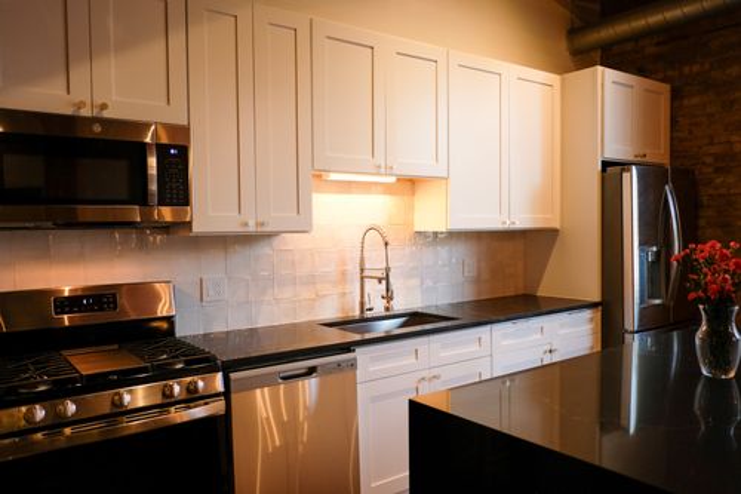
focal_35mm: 27
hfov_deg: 67.4
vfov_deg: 47.9
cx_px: 370
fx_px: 556
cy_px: 247
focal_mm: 18
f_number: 2.5
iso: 800
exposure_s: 1/220
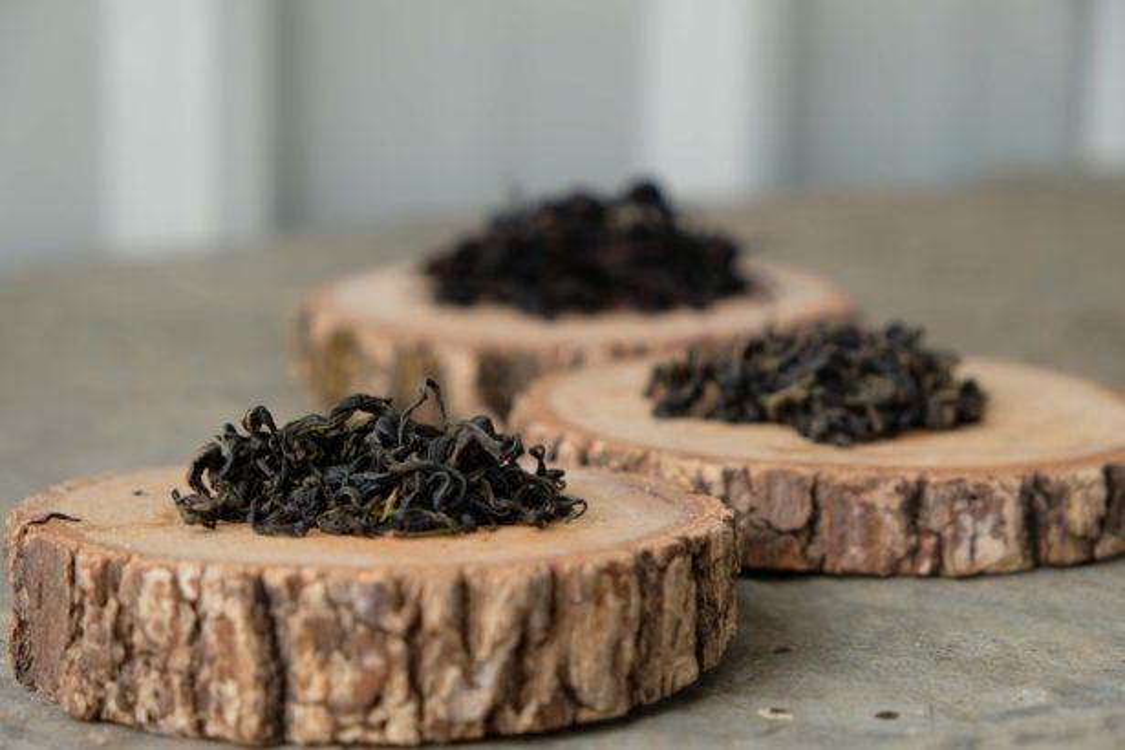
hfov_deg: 24.5
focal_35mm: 83
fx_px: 2594
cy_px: 375
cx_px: 562
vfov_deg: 16.5
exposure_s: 1/150
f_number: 5
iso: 200
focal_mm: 55
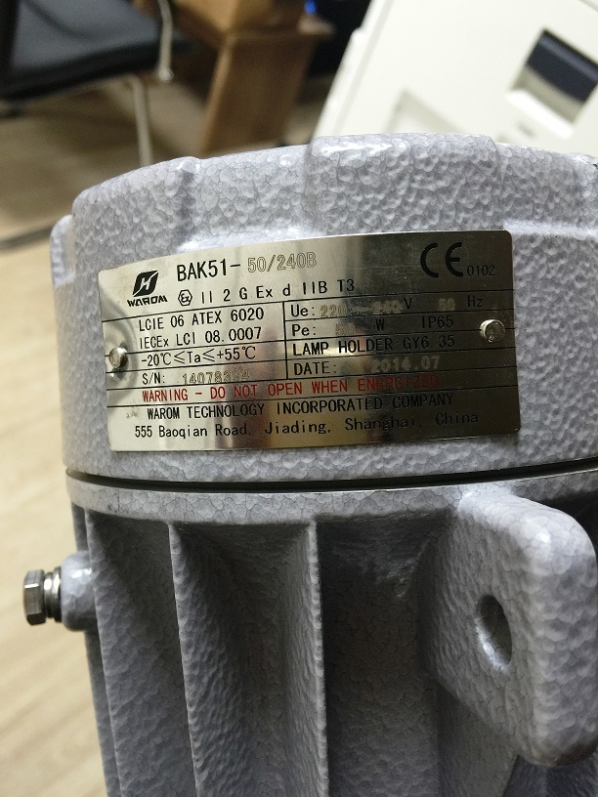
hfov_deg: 48.2
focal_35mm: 29
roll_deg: -26.3
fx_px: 668
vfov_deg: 61.7
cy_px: 398
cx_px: 299
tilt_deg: -43.4
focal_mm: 4.15
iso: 64
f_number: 2.2
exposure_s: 1/17
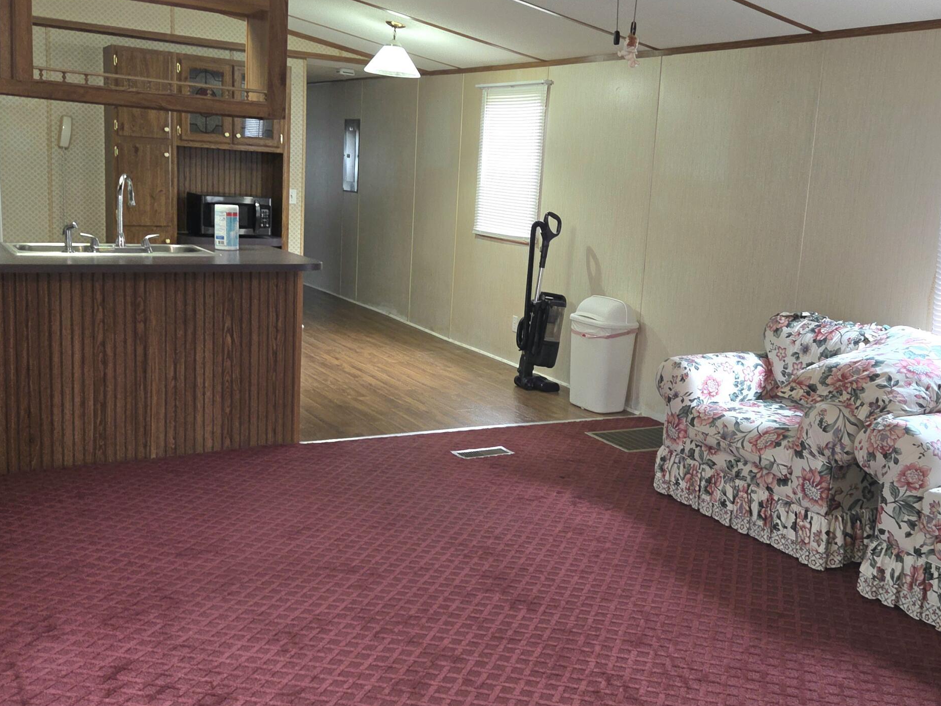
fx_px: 1006
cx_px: 553
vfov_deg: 38.6
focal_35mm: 37
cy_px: 328
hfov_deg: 49.9
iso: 100
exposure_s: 1/30
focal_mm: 5.4
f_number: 1.8
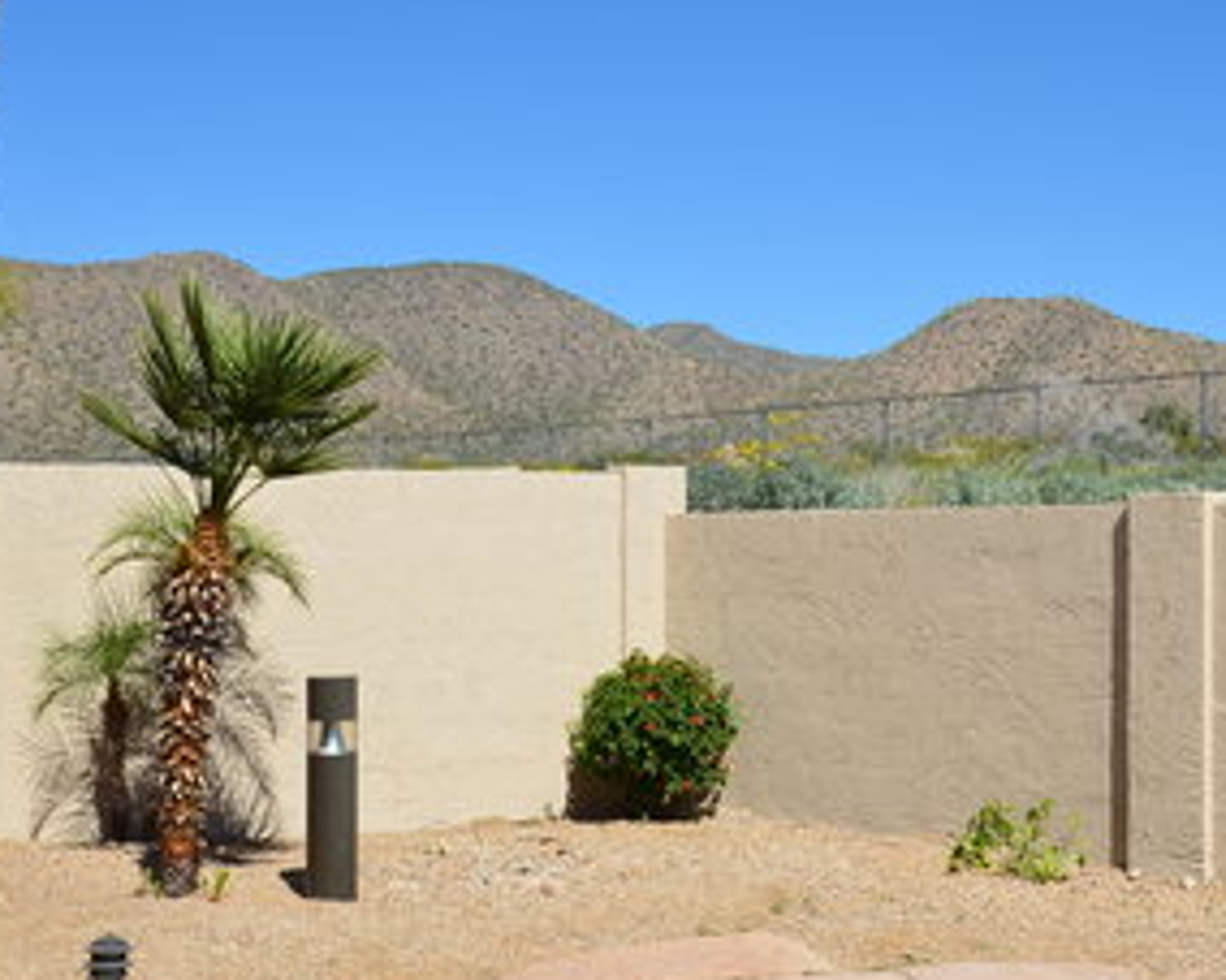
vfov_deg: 26.7
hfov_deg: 32.7
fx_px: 2068
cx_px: 837
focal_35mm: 57
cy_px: 484
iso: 200
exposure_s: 1/320
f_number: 10
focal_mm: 24
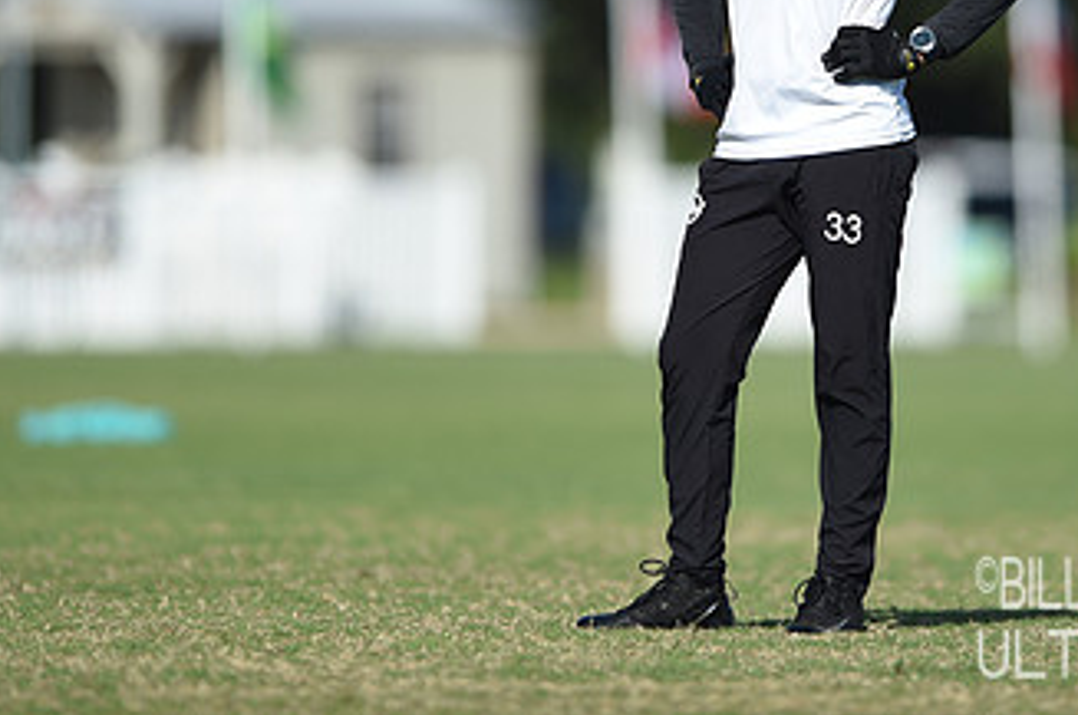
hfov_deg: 2.9
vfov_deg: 1.9
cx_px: 765
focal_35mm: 710
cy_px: 82
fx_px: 21229
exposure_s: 1/2500
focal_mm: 400
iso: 100
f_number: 3.5
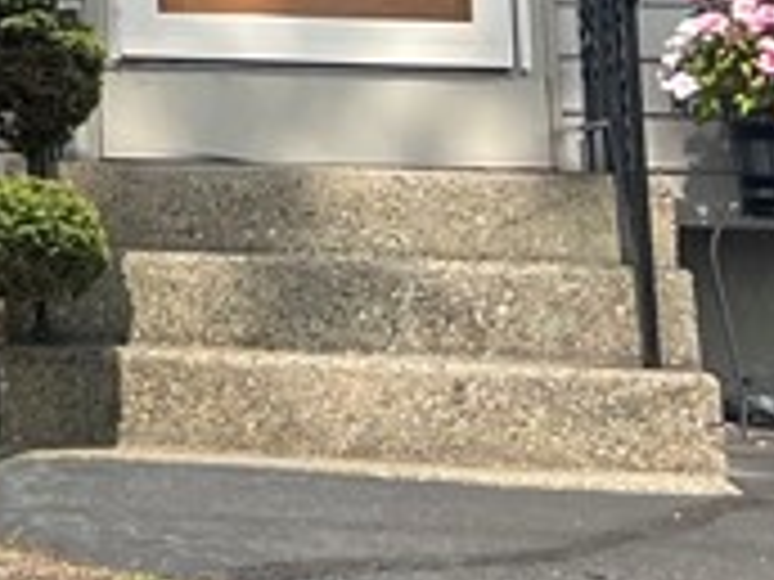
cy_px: -661
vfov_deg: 8.9
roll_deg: -1.2
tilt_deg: +12.2
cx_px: -842
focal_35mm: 155
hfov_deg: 11.3
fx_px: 3466
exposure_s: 1/2513
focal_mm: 5.7
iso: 50
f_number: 1.5
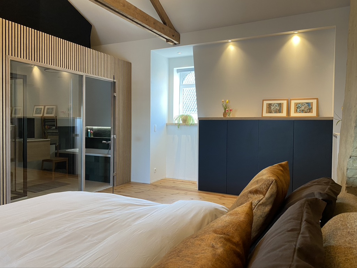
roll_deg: -0.3
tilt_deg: -1.7
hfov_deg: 67.3
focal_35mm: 26
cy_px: 134
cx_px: 178
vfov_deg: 53.1
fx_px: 268
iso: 125
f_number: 1.8
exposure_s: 1/50
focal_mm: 4.25
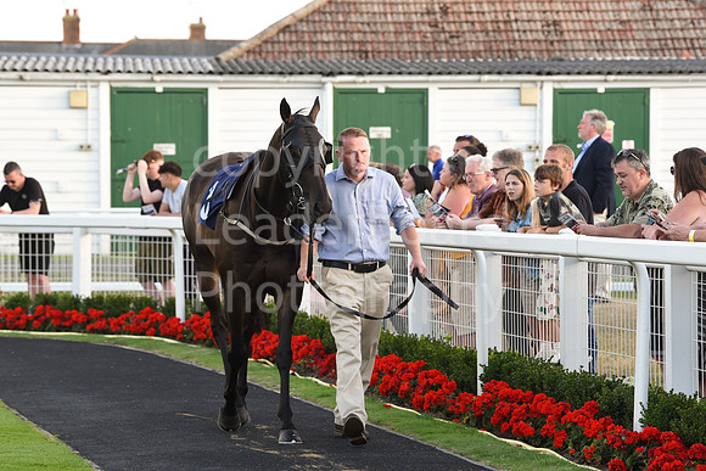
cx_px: 353
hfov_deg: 13.2
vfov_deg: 8.9
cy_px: 236
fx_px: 3040
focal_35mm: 155
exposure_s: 1/400
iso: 1000
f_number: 6.3
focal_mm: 155
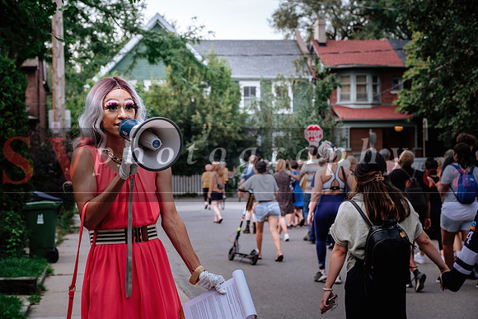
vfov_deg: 20.0
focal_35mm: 68
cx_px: 239
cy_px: 160
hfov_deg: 29.6
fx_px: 903
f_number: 4
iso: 800
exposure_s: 1/250
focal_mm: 45.5
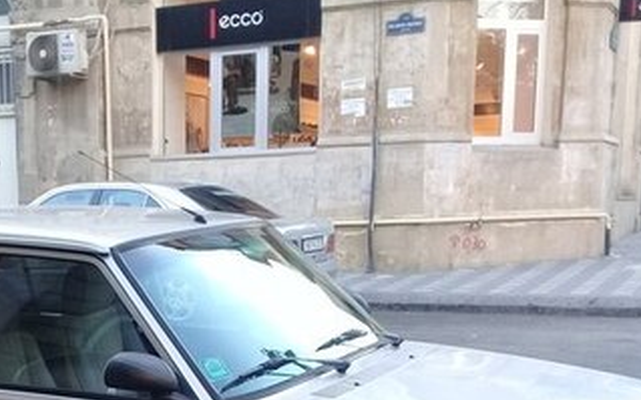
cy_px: 487
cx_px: 109
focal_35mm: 68
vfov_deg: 18.1
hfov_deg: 29.4
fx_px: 1187
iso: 50
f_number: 2.2
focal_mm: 3.3
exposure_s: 1/40
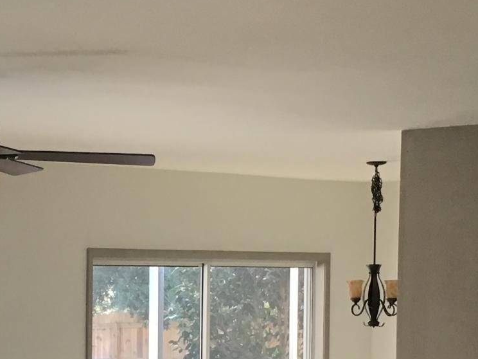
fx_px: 1616
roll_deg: -0.2
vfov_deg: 12.4
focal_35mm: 117
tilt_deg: -4.6
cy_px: 407
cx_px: 117
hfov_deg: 16.7
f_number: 2.2
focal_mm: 4.15
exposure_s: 1/30
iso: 40
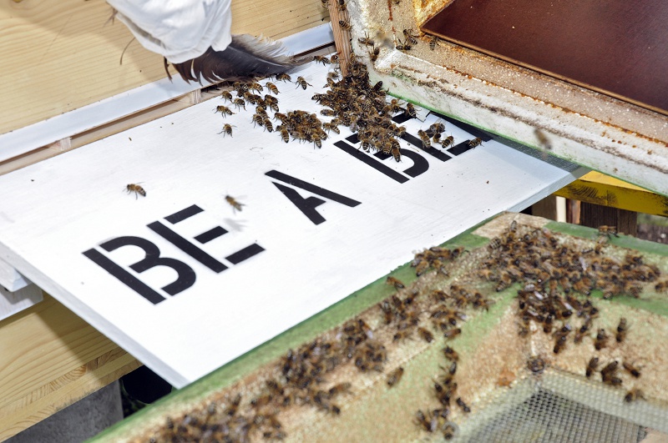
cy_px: 222
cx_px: 334
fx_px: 1445
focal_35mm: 78
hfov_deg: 26.0
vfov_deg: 17.4
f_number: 11
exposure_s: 1/200
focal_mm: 52
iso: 400
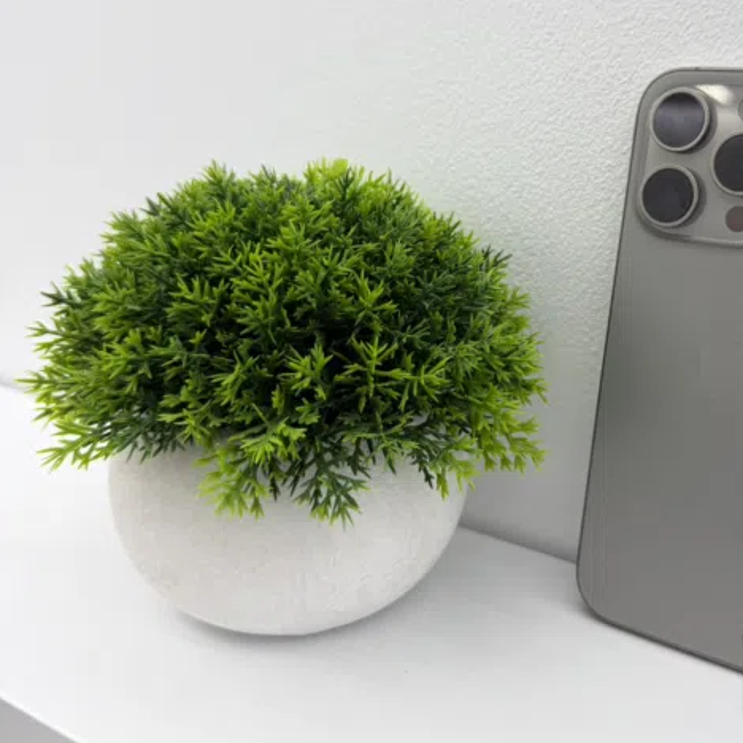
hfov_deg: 54.3
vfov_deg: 55.6
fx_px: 704
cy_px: 370
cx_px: 506
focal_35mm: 29
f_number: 1.78
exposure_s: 1/166
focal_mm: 6.76
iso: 64
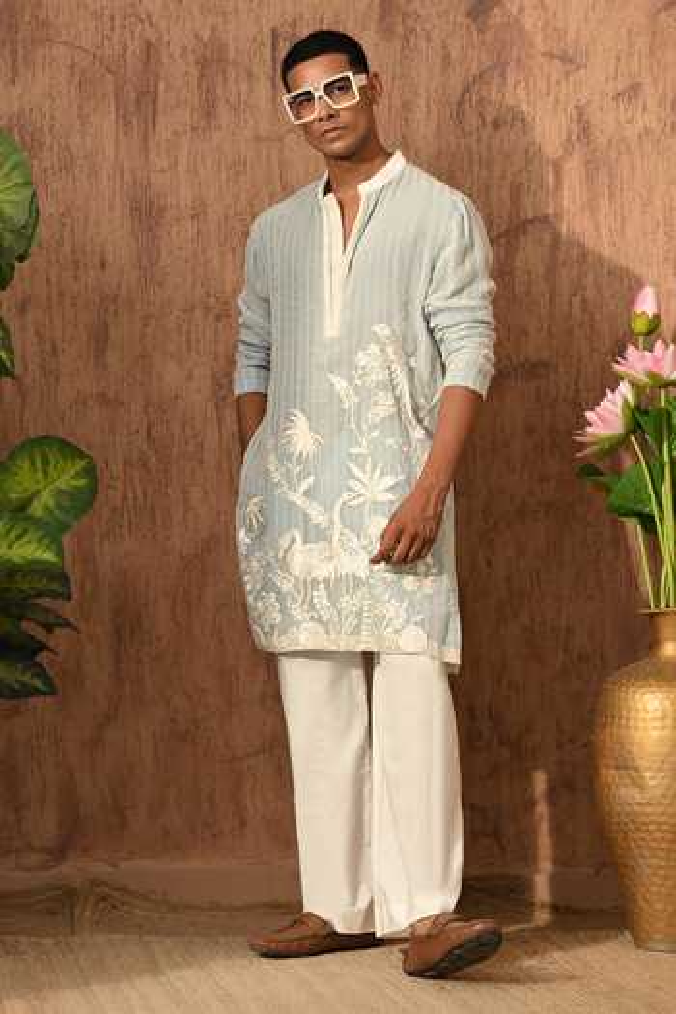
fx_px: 2169
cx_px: 338
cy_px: 507
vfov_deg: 26.3
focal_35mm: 77
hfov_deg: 17.7
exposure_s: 1/100
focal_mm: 77
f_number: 8
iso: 250
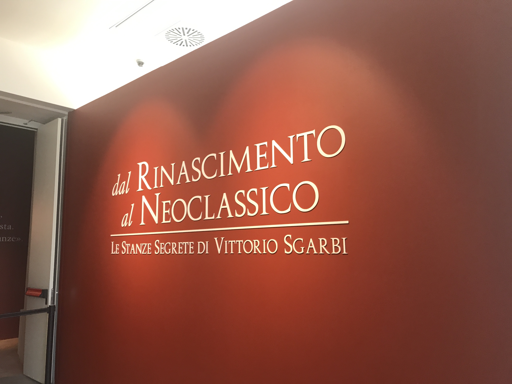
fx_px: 414
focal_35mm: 28
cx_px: 256
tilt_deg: +7.9
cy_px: 192
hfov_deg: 63.4
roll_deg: +1.1
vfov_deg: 49.7
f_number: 1.8
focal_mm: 3.99
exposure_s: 1/33
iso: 40
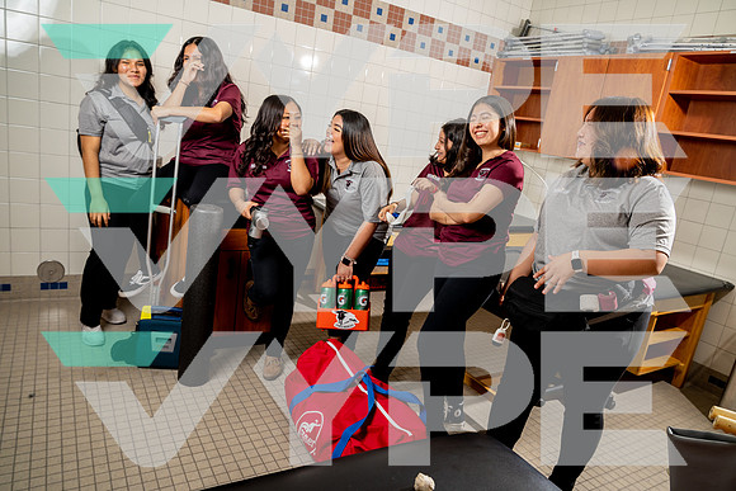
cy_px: 246
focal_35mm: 24
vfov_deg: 53.2
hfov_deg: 73.7
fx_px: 491
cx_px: 368
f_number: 6.3
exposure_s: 1/250
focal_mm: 24
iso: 250
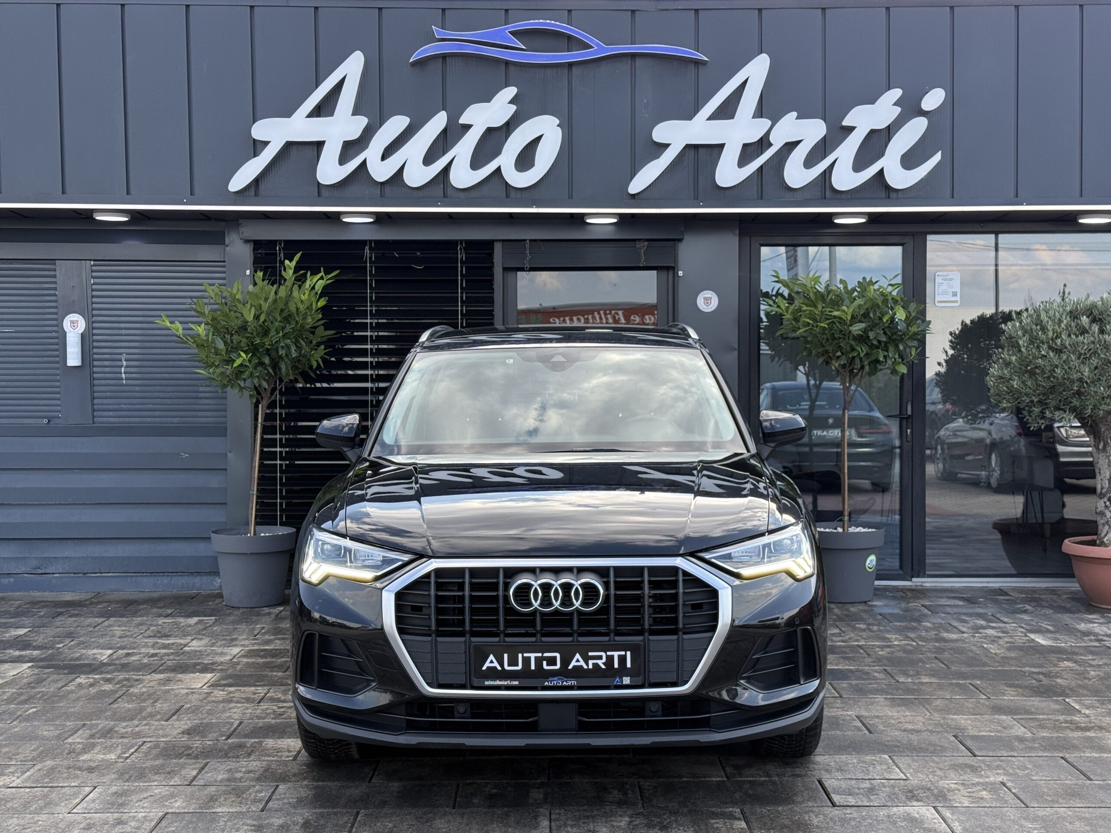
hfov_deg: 39.7
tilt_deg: -1.3
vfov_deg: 30.3
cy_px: 416
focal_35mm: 48
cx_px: 556
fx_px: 1541
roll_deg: +0.1
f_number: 1.78
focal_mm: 6.76
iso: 80
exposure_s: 1/939
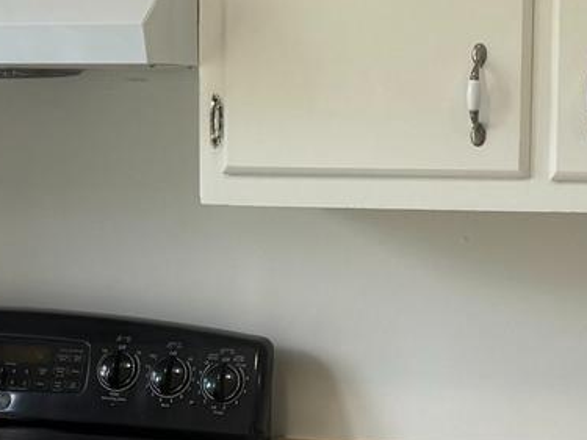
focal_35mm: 131
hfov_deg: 15.1
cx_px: 279
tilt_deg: -7.4
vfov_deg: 11.2
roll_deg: +0.1
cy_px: 396
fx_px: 2221
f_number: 1.78
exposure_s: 1/120
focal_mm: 6.76
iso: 125
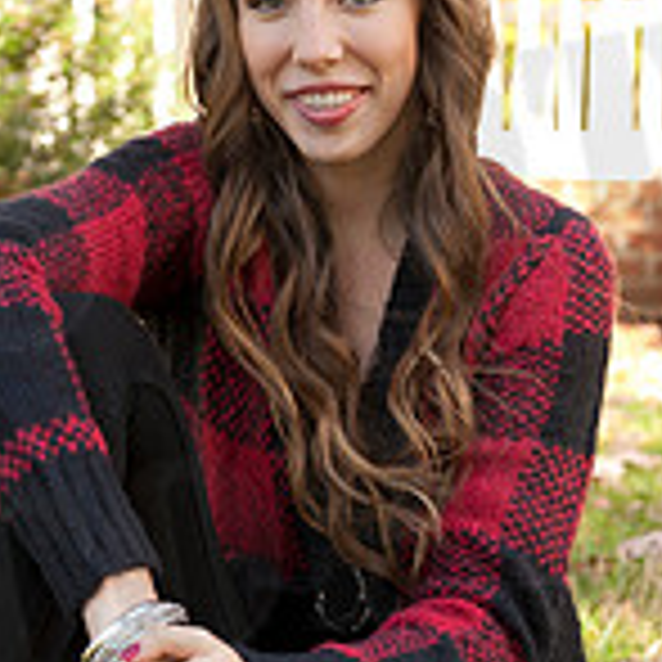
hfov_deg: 13.9
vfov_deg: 14.0
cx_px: 236
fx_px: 2705
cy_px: 351
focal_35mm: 125
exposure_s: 1/125
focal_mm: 48
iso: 125
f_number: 3.5
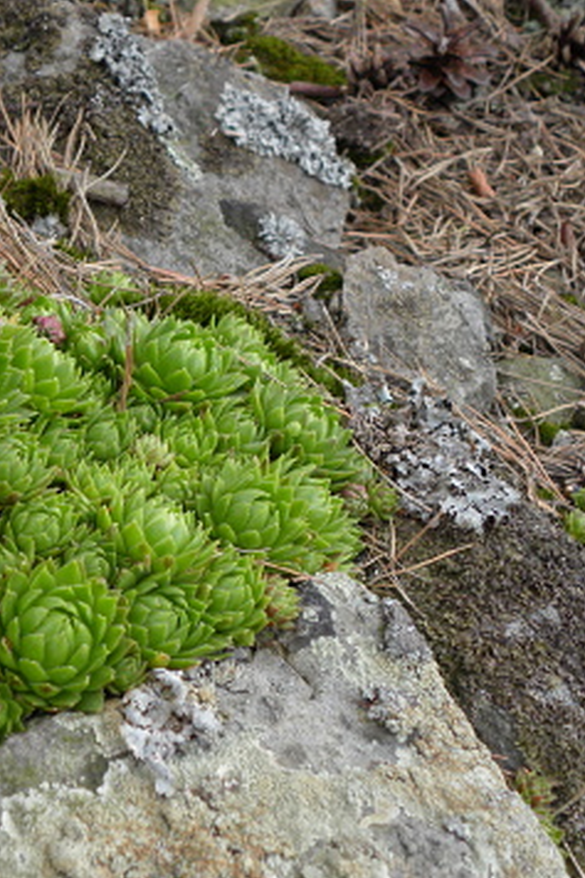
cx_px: 121
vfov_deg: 27.7
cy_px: 439
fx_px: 1781
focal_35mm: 73
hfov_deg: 18.5
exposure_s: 1/54.3
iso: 64
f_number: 3.5
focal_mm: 9.2
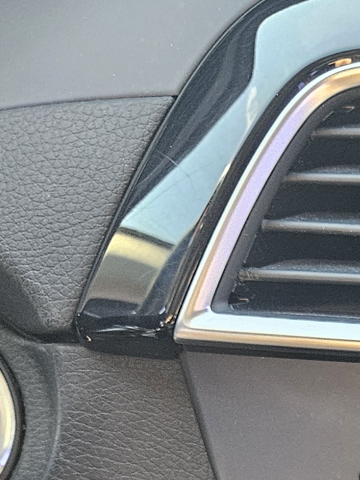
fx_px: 1331
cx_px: 747
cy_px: 694
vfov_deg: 18.4
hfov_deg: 13.1
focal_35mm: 96
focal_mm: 5.4
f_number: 1.8
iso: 500
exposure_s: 1/170
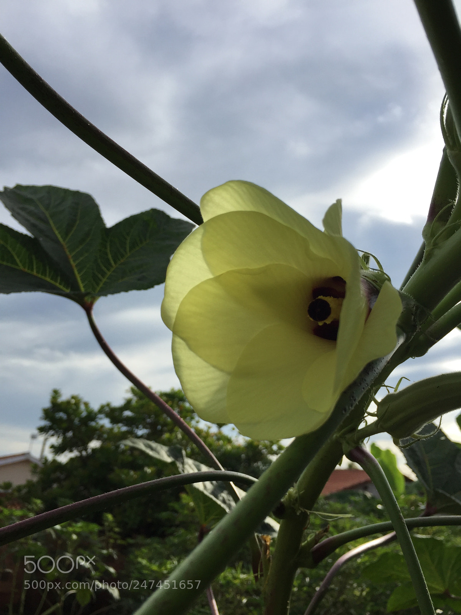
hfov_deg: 48.2
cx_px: 230
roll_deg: -4.6
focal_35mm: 29
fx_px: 515
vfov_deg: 61.7
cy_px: 308
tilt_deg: +18.5
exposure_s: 1/2326
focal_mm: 4.15
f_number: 2.2
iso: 32
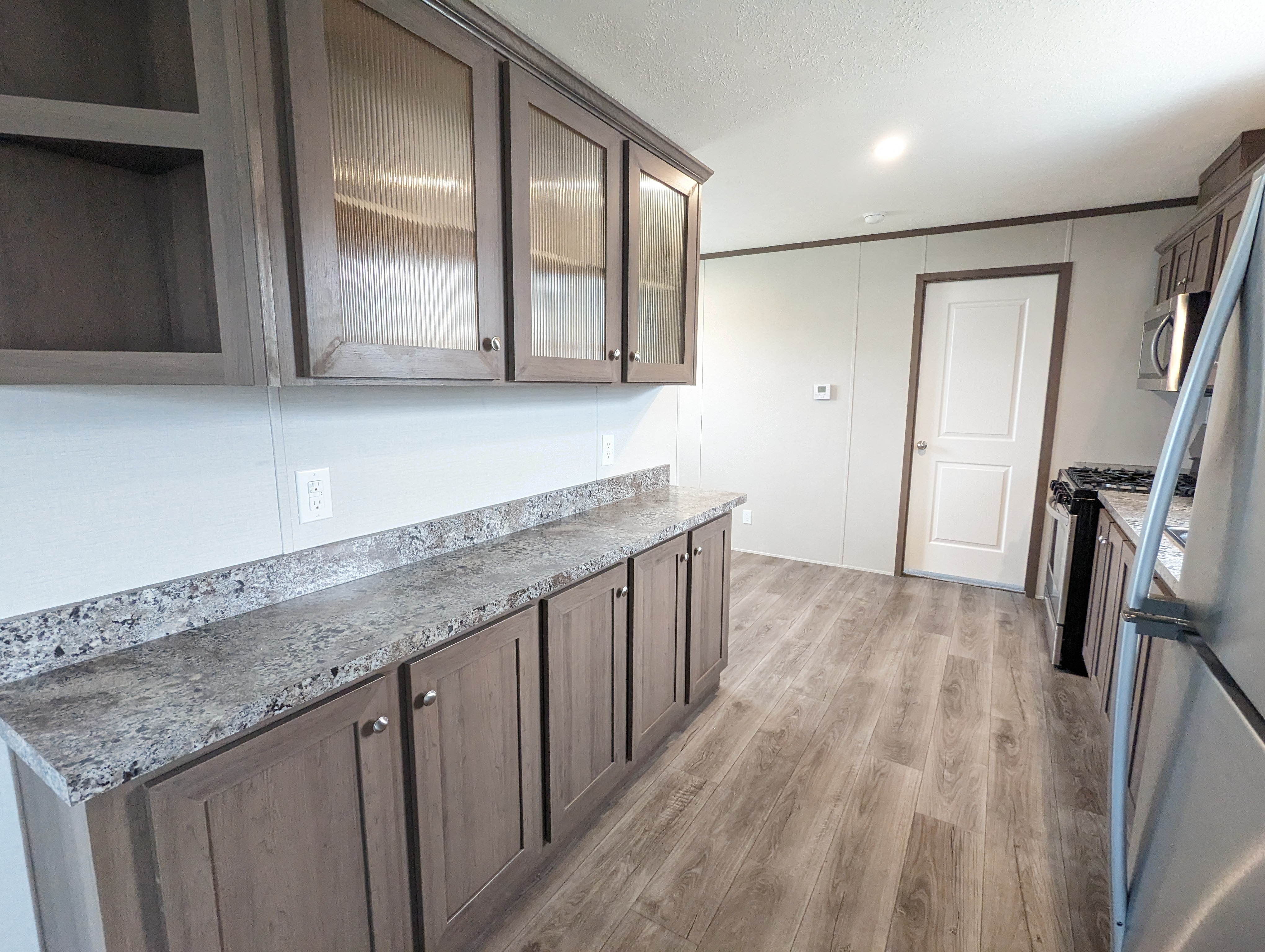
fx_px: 586
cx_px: 632
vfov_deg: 78.2
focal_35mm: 16
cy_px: 476
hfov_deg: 94.4
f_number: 2.2
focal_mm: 2.35
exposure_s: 1/60
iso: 952
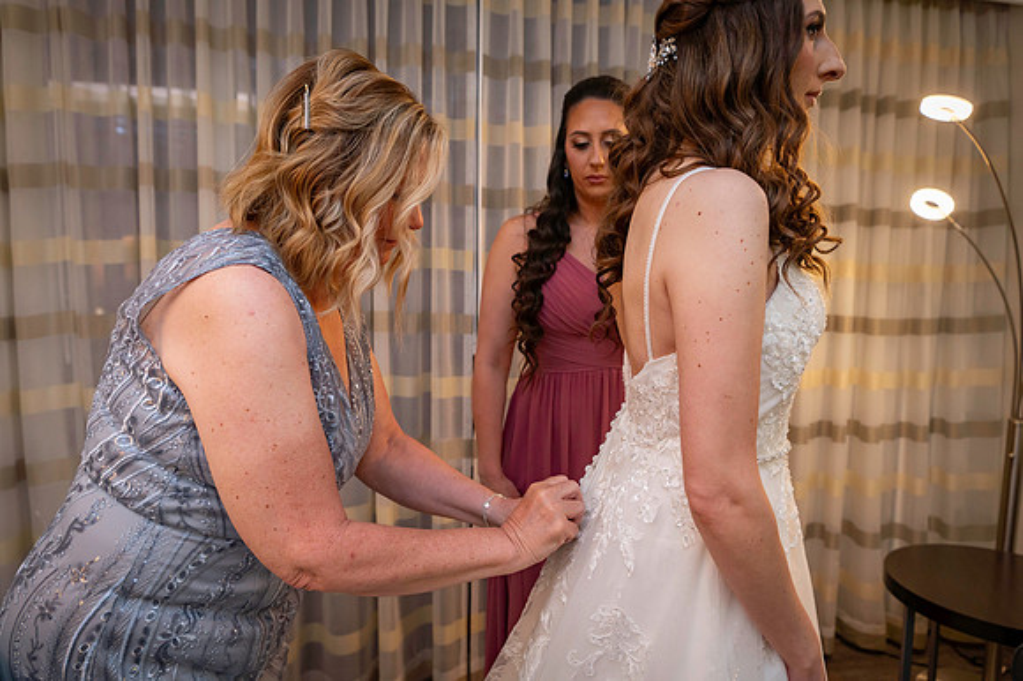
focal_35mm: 24
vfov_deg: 53.1
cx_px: 512
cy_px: 340
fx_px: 682
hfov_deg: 73.8
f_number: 5
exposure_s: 1/160
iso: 1000
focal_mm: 24
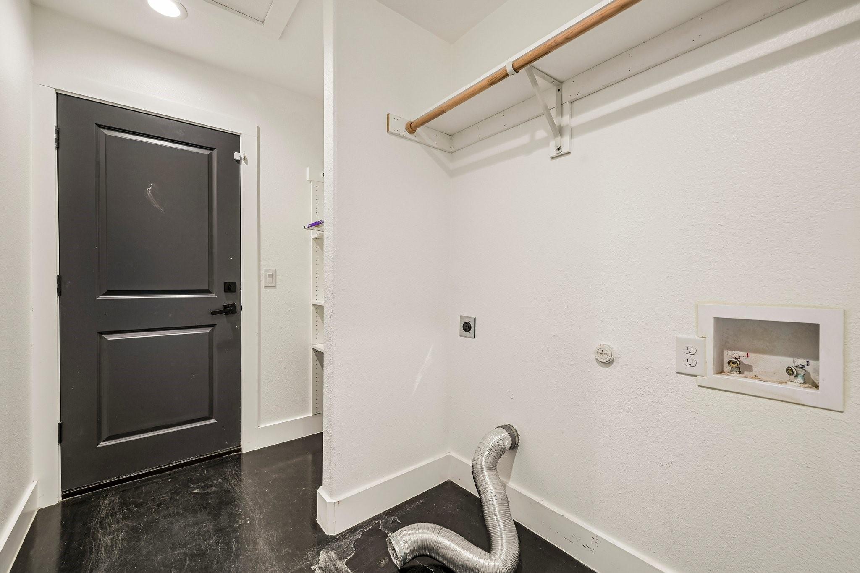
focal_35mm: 14
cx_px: 430
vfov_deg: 79.2
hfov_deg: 102.3
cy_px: 286
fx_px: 346
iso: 250
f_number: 9
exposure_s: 1/4
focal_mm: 14.5
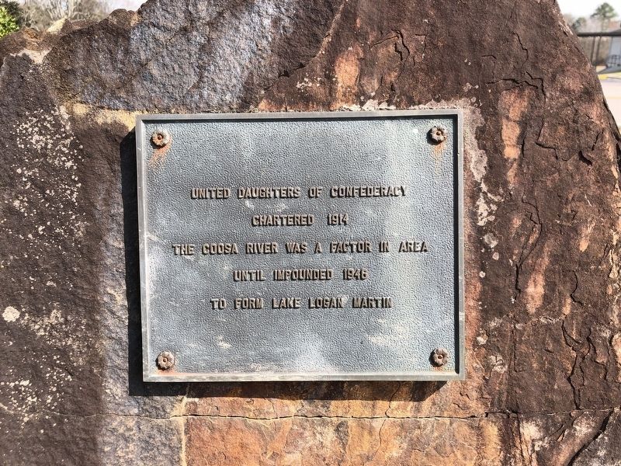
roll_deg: +1.0
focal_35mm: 28
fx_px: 502
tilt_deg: -19.0
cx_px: 310
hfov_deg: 63.4
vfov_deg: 49.7
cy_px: 233
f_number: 1.8
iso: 20
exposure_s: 1/796
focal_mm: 4
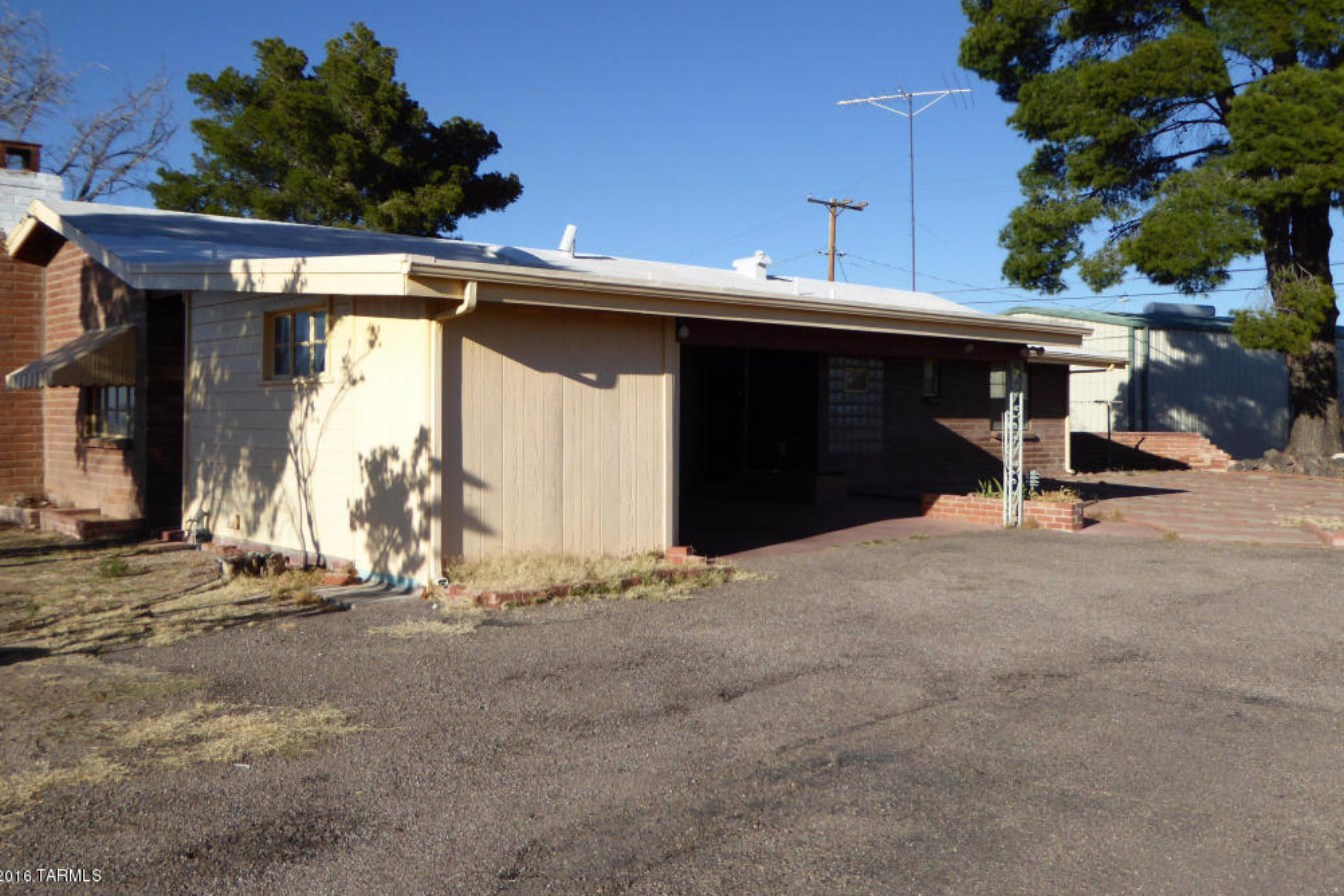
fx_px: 1269
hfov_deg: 55.8
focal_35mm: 34
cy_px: 398
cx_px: 661
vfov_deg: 38.8
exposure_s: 1/1300
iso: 100
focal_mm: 5.4
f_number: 3.5
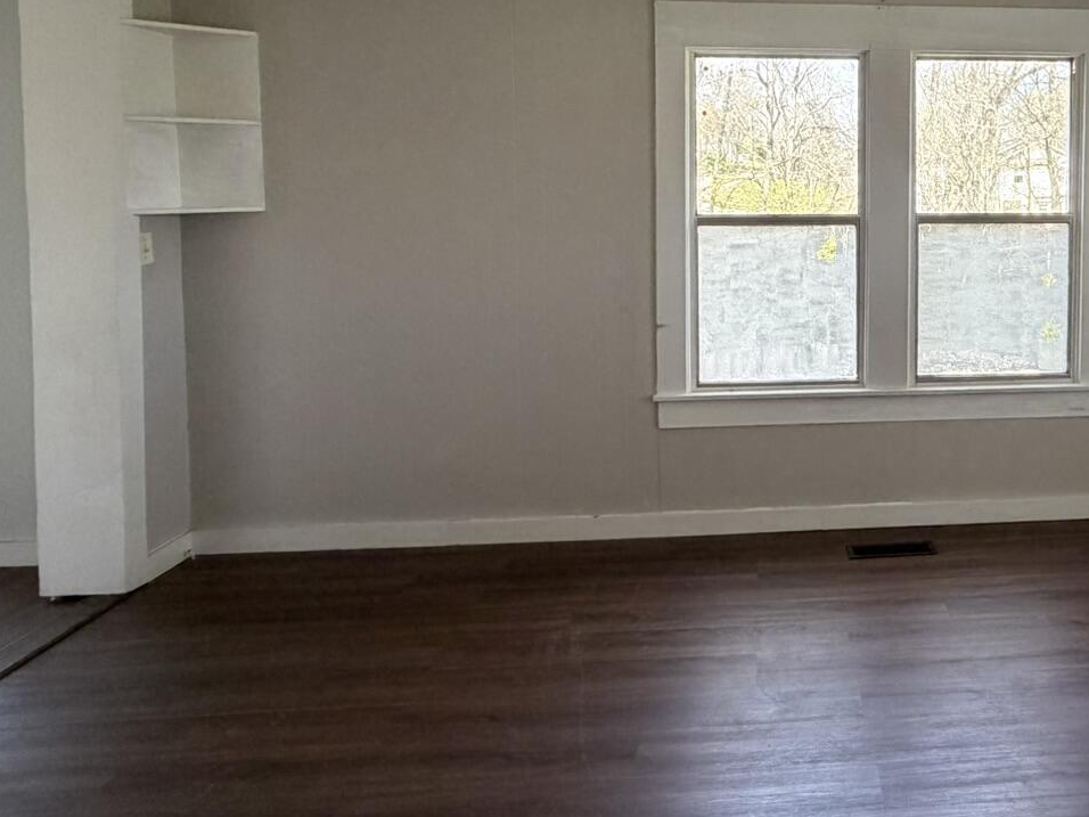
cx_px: 867
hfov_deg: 55.8
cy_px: 240
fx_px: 944
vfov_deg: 45.7
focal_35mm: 30
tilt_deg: -2.8
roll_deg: +0.5
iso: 200
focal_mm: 2.22
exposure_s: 1/121
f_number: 2.2
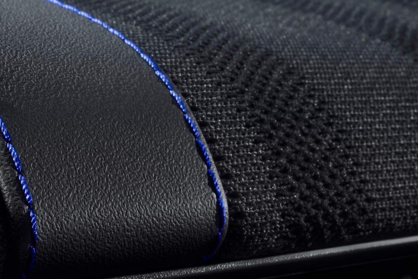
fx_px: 1371
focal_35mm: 118
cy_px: 298
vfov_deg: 11.5
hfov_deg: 17.2
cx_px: 79
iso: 200
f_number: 22
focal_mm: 40.7
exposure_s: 30
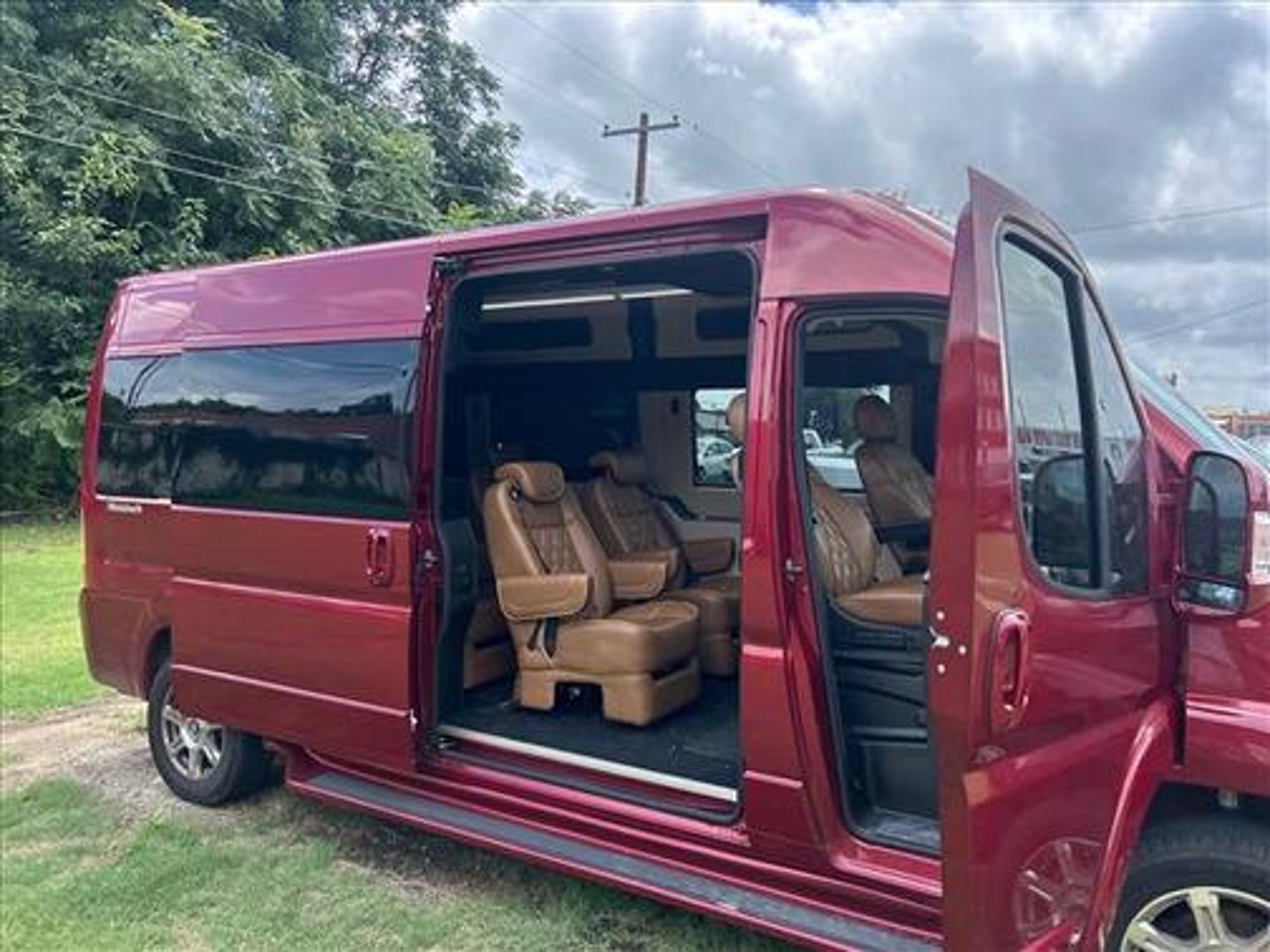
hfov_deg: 67.3
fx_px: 954
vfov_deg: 53.1
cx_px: 635
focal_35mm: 26
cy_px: 476
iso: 50
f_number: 1.5
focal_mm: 5.7
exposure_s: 1/1934
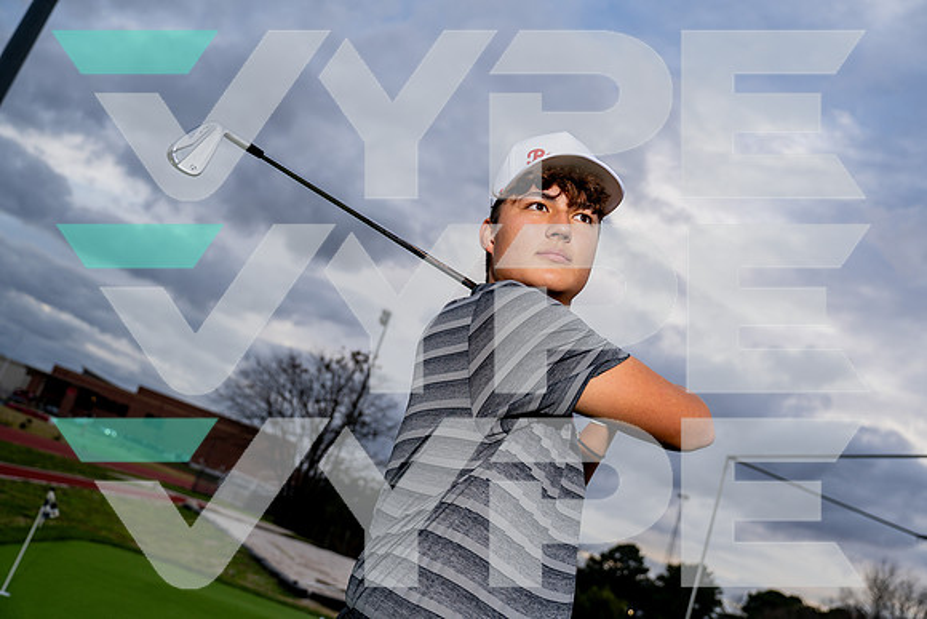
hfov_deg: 58.7
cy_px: 310
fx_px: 824
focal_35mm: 32
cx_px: 464
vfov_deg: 41.1
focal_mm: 32
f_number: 4
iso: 100
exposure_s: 1/250
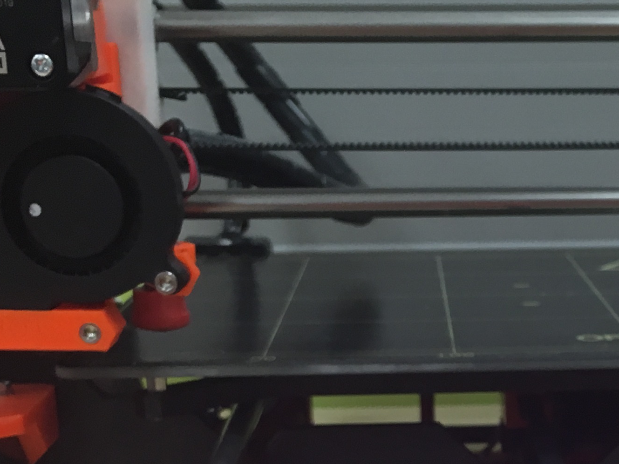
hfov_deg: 21.7
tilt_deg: -16.1
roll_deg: +0.5
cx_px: 560
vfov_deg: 16.1
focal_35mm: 88
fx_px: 1574
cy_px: 568
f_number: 2.2
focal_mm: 4.15
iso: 64
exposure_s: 1/33
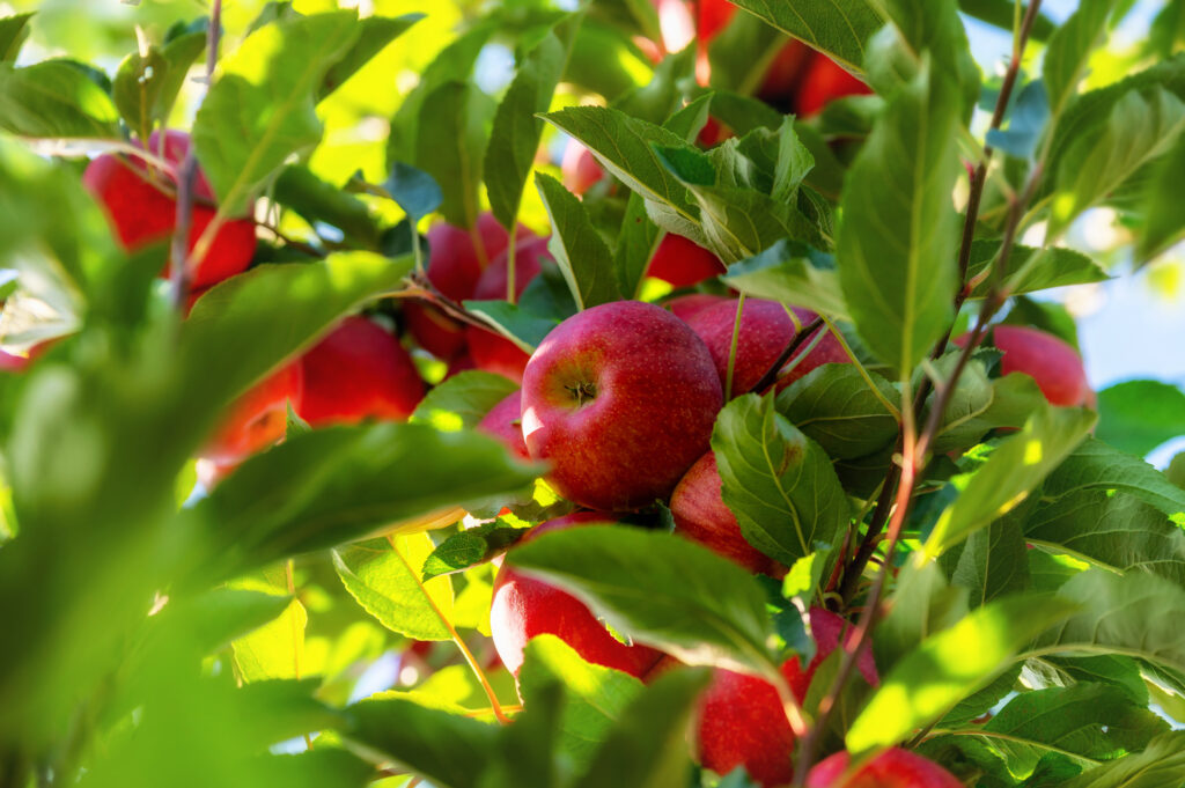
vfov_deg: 9.1
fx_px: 4933
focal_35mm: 150
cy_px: 394
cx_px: 592
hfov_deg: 13.7
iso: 100
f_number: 5.6
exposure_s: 1/250
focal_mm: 150
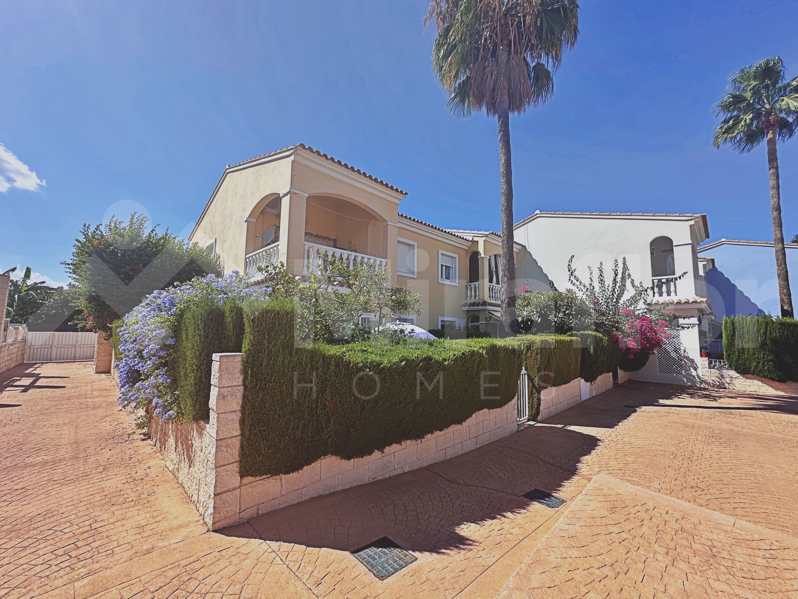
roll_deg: -1.4
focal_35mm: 14
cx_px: 399
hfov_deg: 102.1
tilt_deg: +6.3
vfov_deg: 85.7
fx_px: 323
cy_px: 300
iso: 40
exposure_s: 1/1575
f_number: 2.2
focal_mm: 2.22
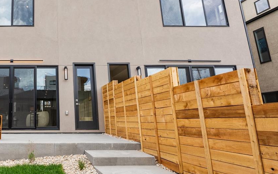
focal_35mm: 31
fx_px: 235
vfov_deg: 40.3
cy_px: 65
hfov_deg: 55.1
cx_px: 40
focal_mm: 16
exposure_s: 1/800
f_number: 8
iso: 640
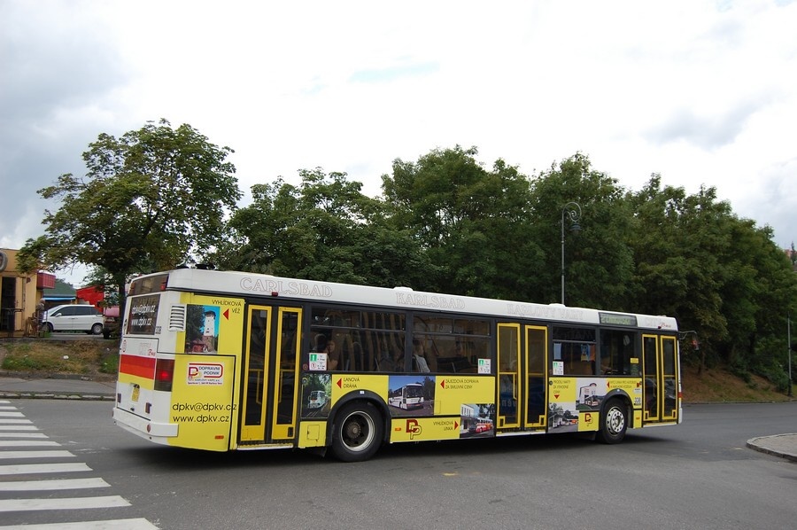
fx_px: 663
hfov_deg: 62.0
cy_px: 265
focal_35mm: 30
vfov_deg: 43.5
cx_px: 398
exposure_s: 1/1000
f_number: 4
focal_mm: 20
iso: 250
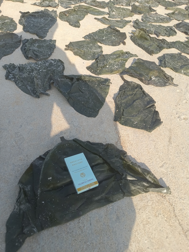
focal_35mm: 23
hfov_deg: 58.9
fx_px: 167
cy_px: 126
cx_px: 94
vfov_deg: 73.9
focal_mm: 5.59
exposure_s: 1/252
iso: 100
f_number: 1.88
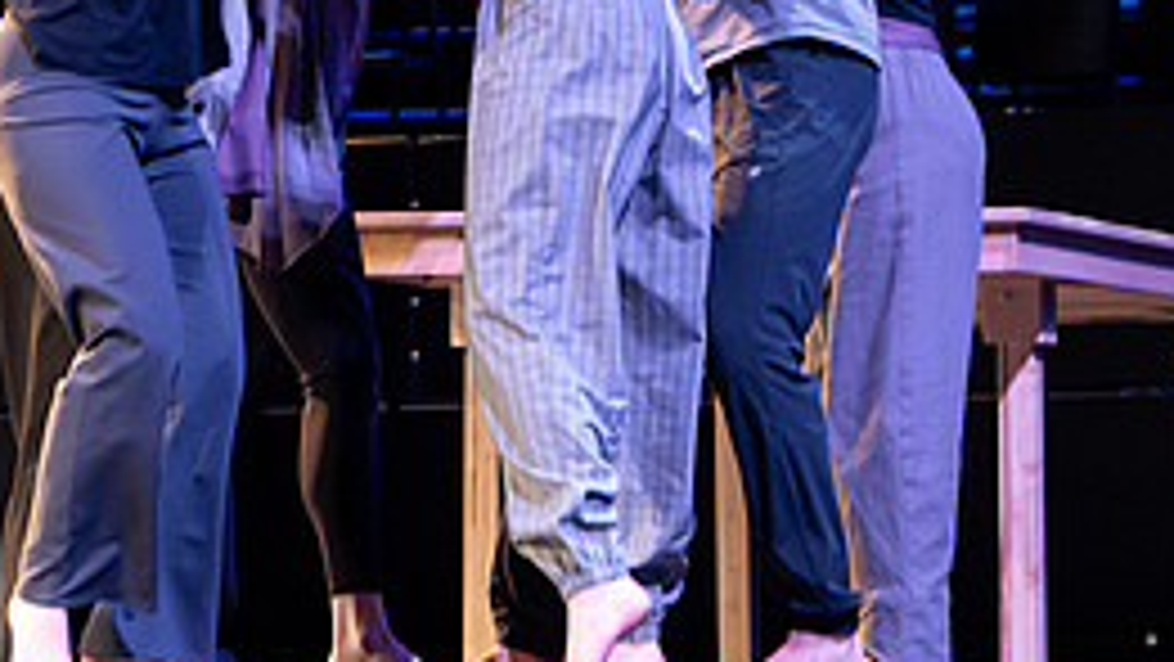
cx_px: 331
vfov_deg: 4.7
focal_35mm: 255
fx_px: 7941
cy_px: -321
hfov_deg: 8.4
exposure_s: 1/320
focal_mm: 80
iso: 4000
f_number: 3.5
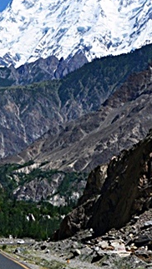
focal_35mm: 105
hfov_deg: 11.5
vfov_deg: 20.4
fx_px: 751
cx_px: 14
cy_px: 132
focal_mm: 24
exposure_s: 1/500
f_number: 11
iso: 320
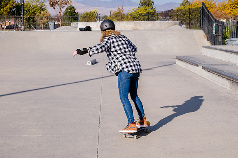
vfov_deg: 18.7
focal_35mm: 73
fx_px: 481
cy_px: 67
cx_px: 114
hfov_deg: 27.8
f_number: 10
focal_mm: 52
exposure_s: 1/640
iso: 200
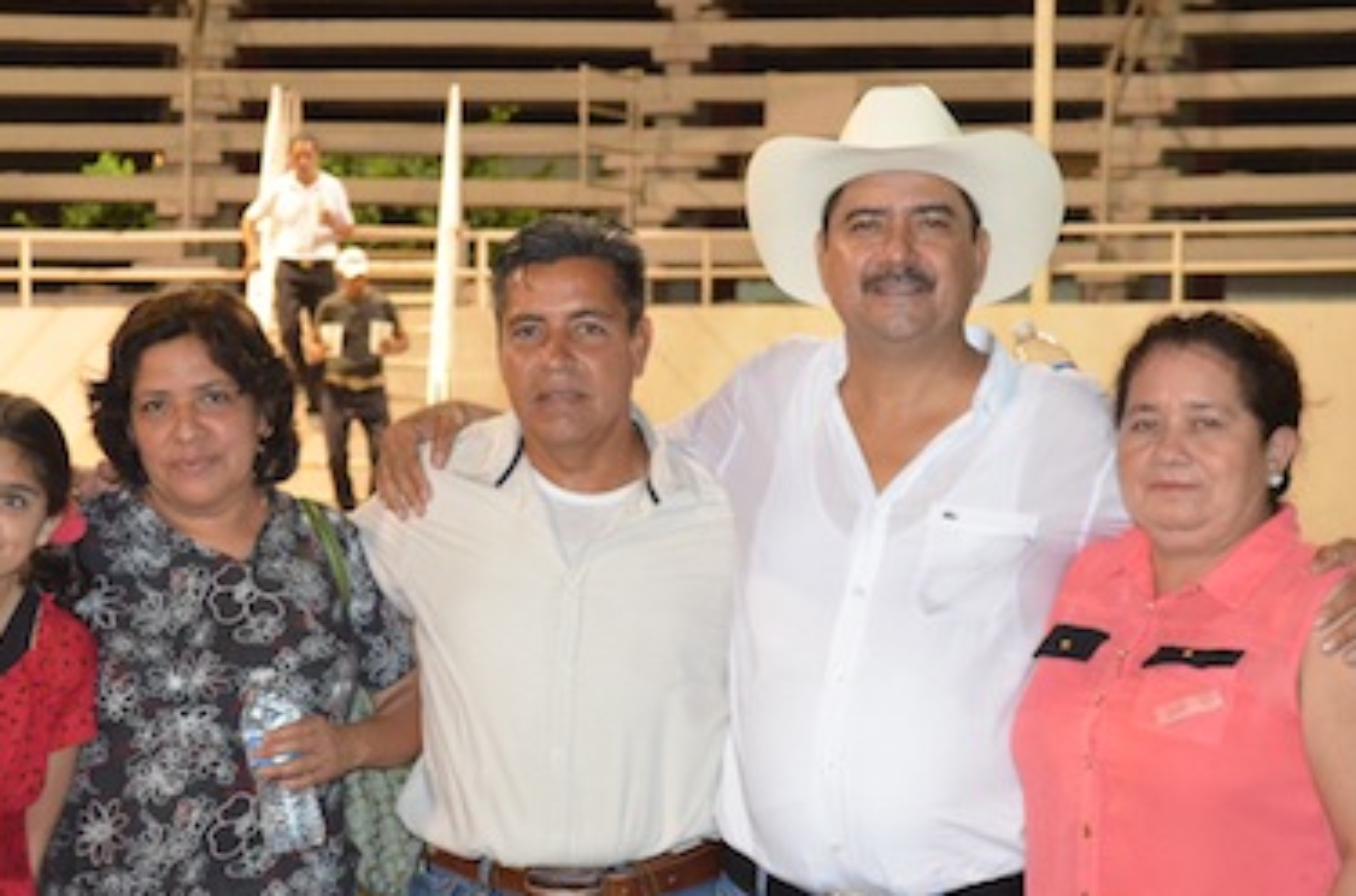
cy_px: 591
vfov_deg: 16.1
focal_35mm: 84
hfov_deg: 24.2
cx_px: 539
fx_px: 3156
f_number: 5.6
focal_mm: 42
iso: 4000
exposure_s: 1/50
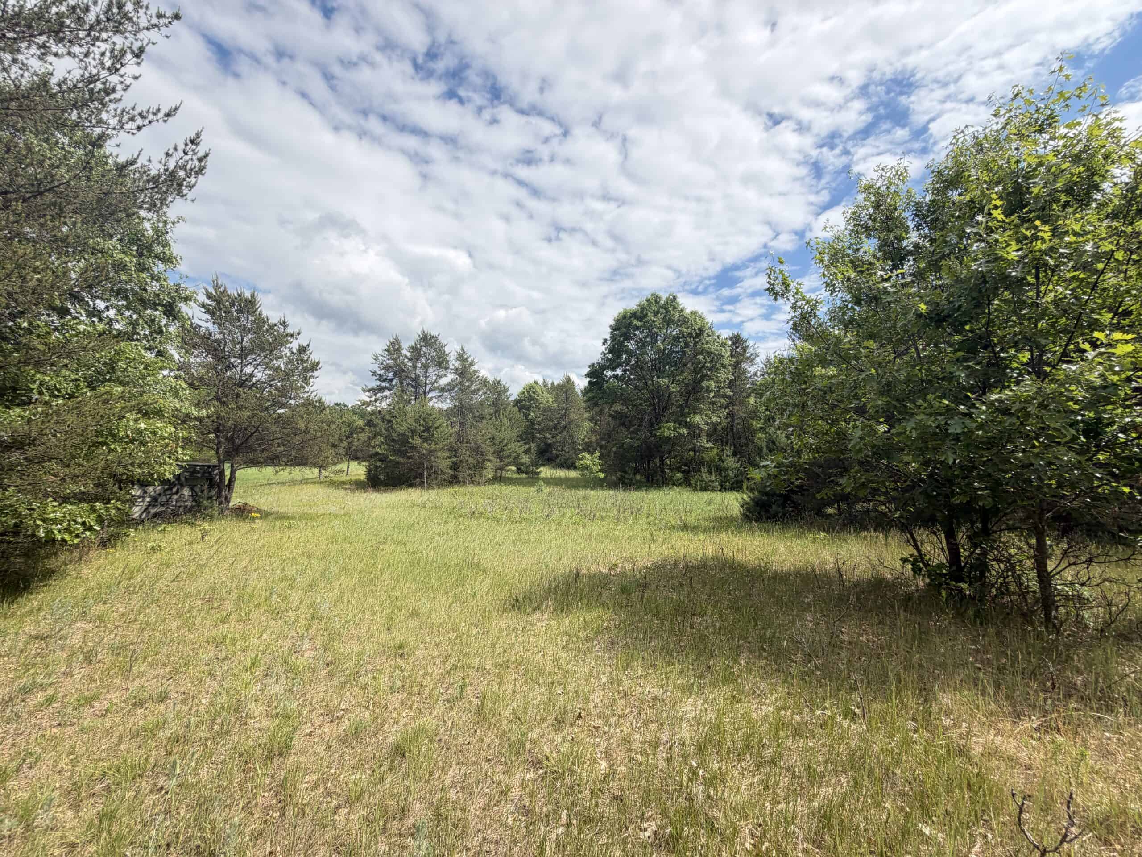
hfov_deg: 102.1
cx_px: 571
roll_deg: +2.2
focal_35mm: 14
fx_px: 462
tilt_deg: +0.2
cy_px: 428
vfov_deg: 85.7
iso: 25
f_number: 2.2
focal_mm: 2.22
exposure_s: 1/770
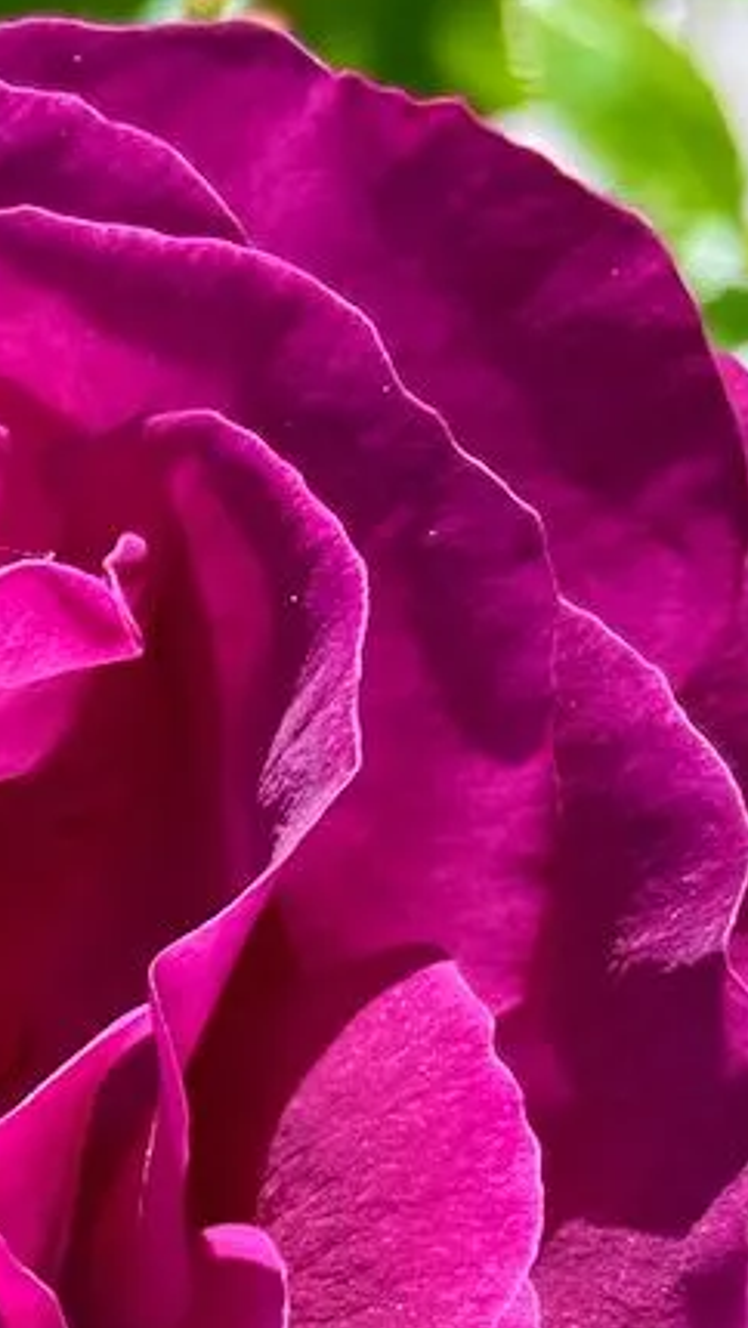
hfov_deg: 12.8
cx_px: -337
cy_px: 1300
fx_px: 3172
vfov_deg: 22.8
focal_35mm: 90
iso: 32
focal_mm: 4.2
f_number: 1.6
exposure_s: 1/502
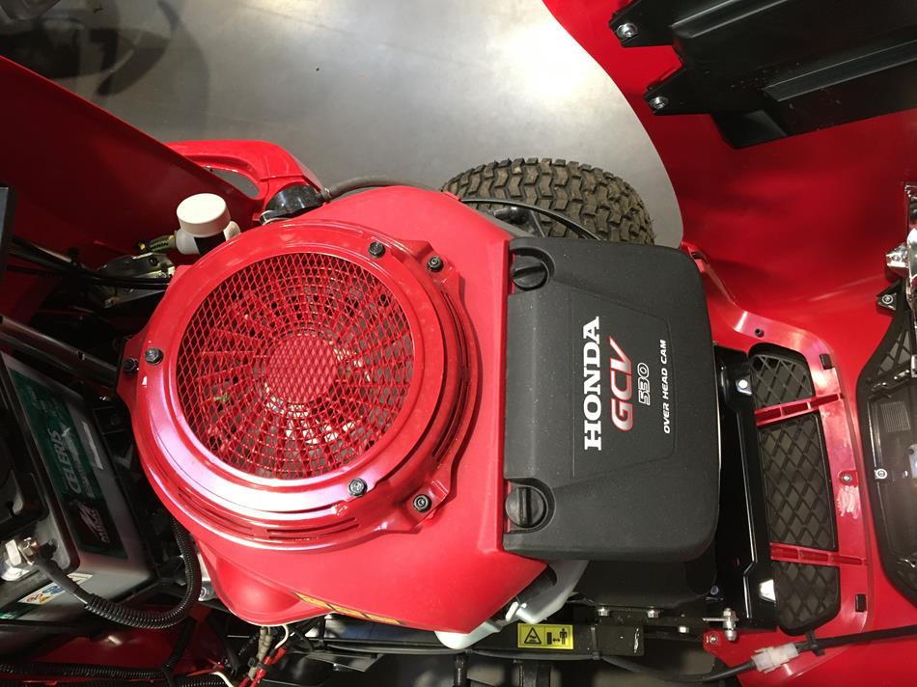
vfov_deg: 48.2
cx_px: 458
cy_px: 344
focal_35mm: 29
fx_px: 768
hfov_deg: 61.7
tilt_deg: -69.8
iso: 160
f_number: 2.2
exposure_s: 1/33
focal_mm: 4.15
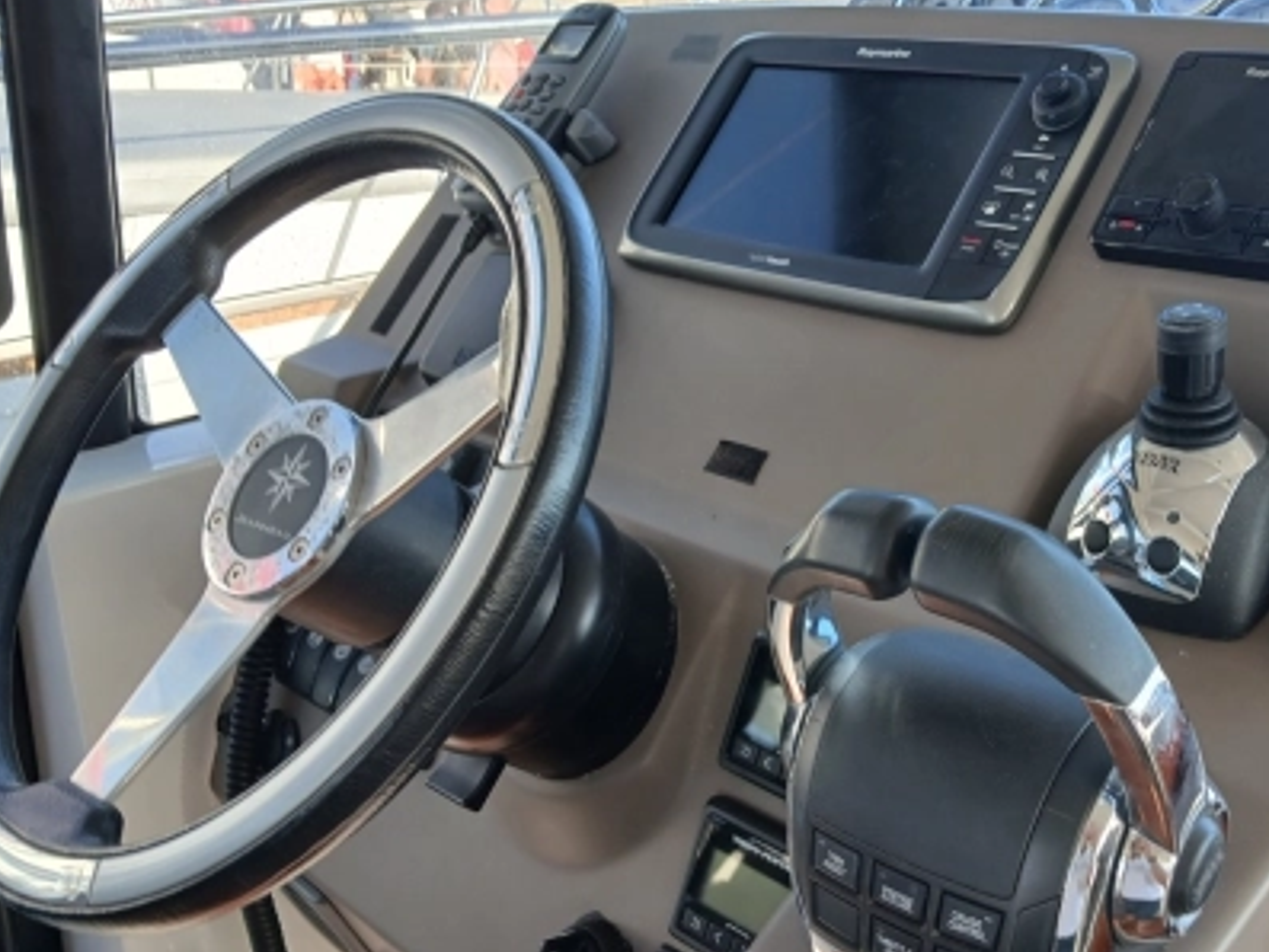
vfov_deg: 39.6
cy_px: 526
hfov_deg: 50.6
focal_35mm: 36
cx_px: 828
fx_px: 1320
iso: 25
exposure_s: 1/50
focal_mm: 3.98
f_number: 1.8
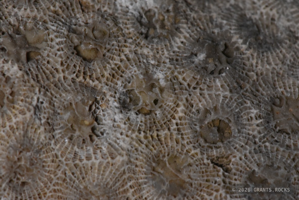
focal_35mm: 105
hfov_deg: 19.4
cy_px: 100
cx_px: 150
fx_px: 872
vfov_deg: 13.1
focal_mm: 105
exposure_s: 1/40
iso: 5000
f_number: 20
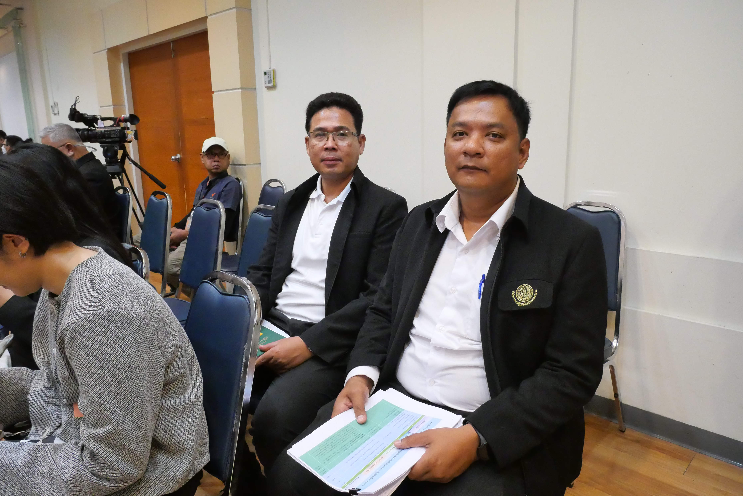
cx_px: 372
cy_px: 248
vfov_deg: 53.2
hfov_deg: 73.7
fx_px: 496
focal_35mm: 24
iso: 5000
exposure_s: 1/125
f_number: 5.6
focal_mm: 12
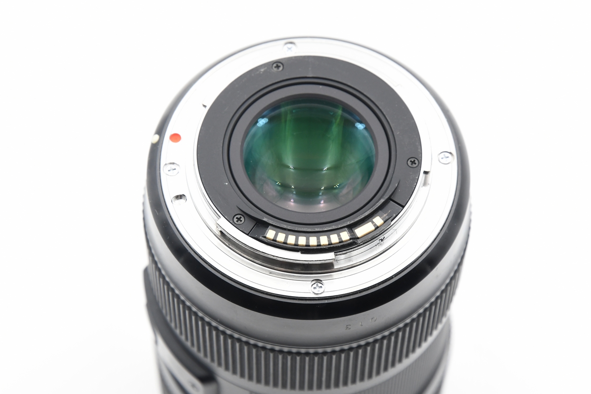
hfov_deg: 15.4
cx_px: 313
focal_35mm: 133
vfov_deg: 10.3
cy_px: 196
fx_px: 2183
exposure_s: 1/100
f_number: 8
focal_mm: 80
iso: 1000
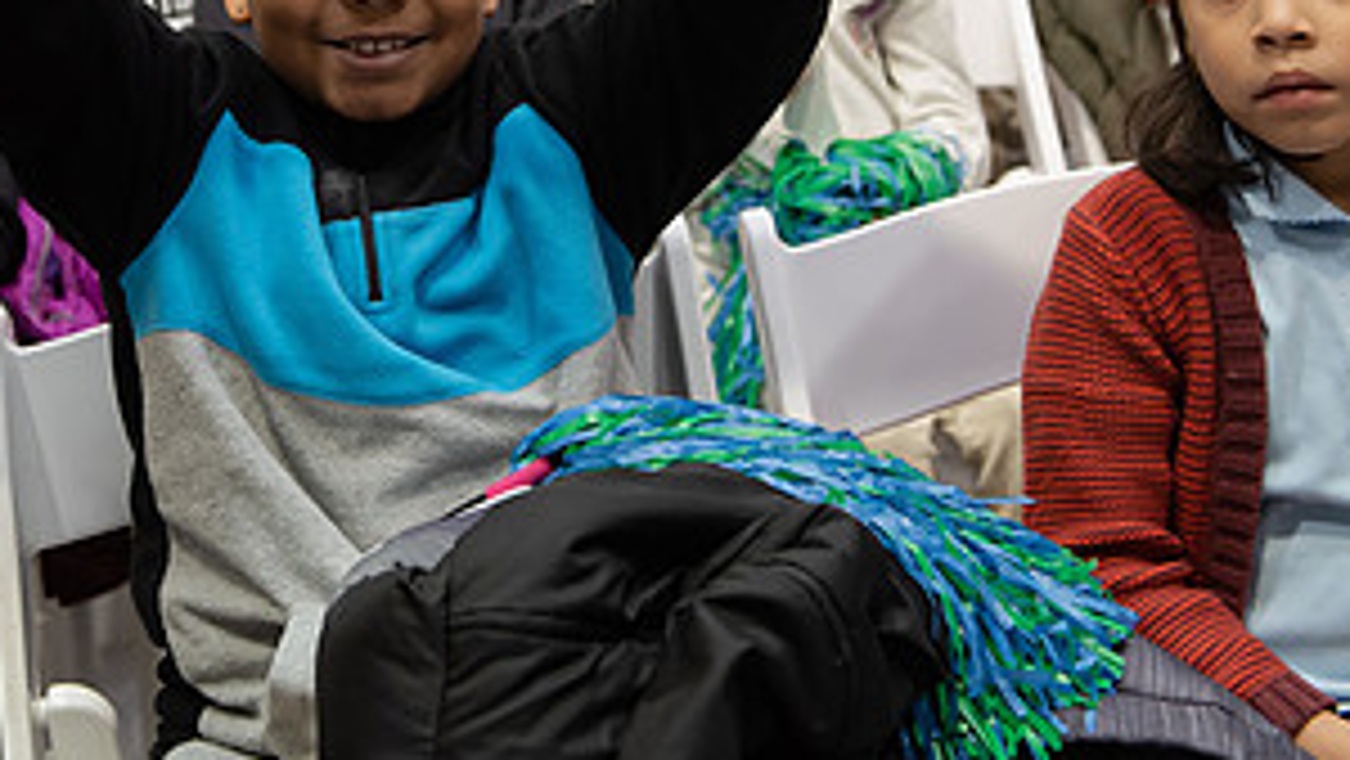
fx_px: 2757
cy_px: -83
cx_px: 450
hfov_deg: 27.3
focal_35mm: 77
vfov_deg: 15.3
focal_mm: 38
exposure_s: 1/160
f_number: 4
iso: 1600
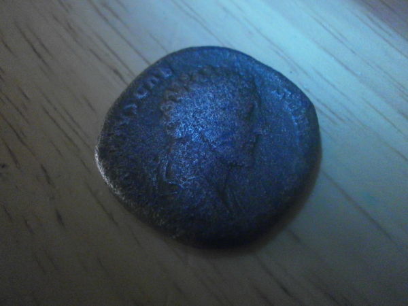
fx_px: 377
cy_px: 153
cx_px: 204
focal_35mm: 32
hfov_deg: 56.8
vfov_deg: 44.2
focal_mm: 5.8
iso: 800
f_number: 3.1
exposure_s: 1/20
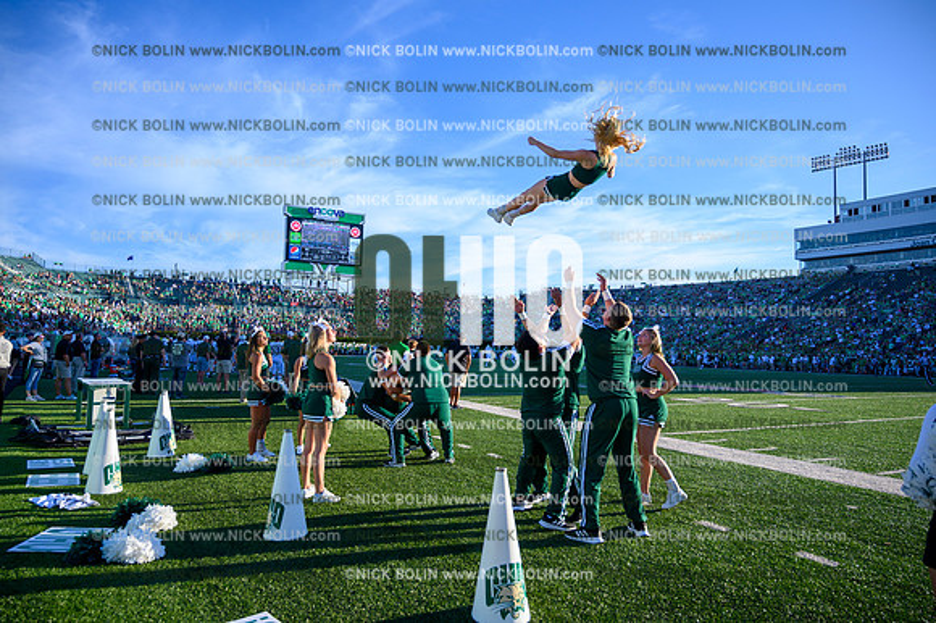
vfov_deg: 53.1
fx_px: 624
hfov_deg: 73.8
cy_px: 312
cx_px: 468
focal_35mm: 24
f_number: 4
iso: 125
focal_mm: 24
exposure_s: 1/640
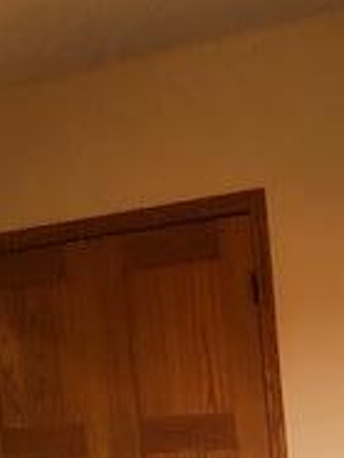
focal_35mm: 97
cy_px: 592
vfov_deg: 18.8
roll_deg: +4.1
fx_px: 1284
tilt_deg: -8.9
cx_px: 344
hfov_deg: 15.0
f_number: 1.8
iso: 100
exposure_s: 1/12
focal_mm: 4
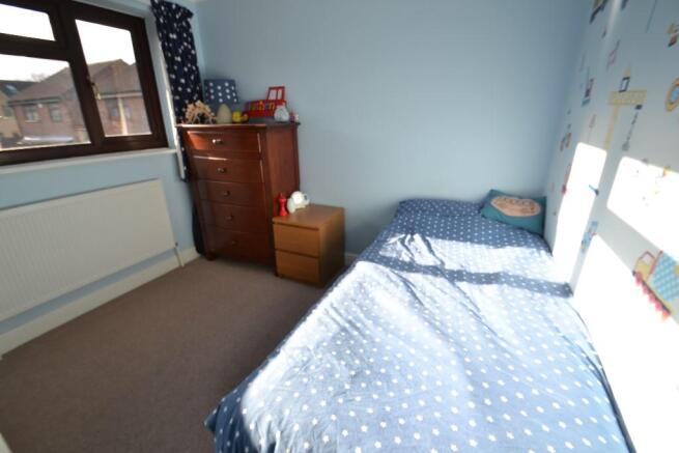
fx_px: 283
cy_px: 226
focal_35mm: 15
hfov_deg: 100.4
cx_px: 340
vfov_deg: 77.4
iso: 100
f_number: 5.6
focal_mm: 10
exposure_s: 1/60
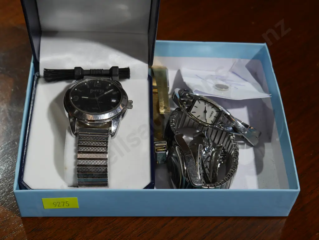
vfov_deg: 24.4
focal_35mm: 60
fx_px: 553
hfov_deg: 32.2
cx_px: 160
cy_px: 120
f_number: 6.3
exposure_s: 1/60
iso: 400
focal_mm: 30
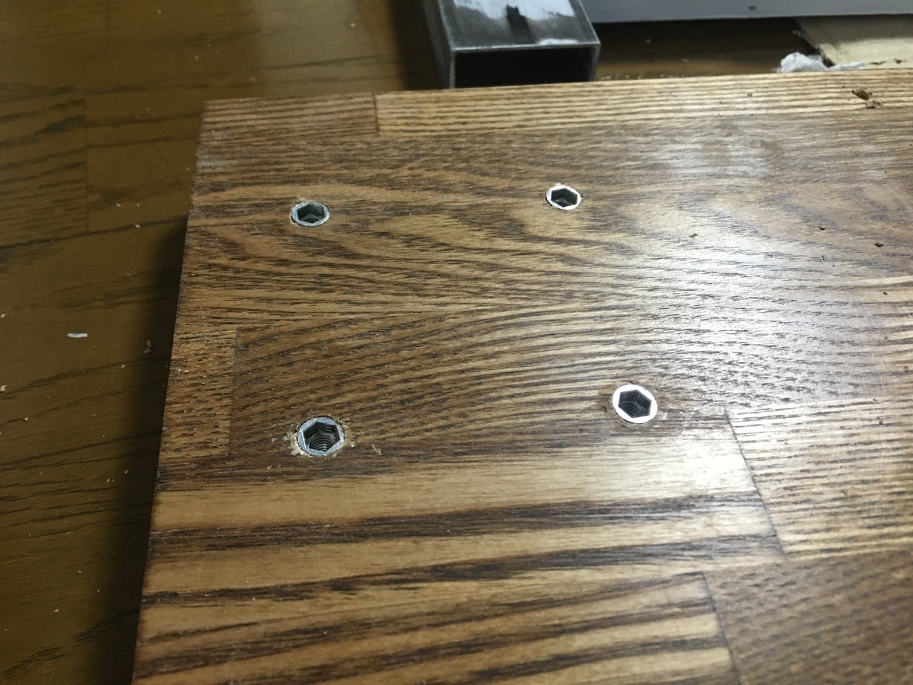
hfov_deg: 61.7
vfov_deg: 48.2
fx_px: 765
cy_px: 342
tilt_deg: -50.5
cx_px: 456
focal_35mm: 29
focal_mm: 4.15
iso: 125
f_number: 2.2
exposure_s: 1/30
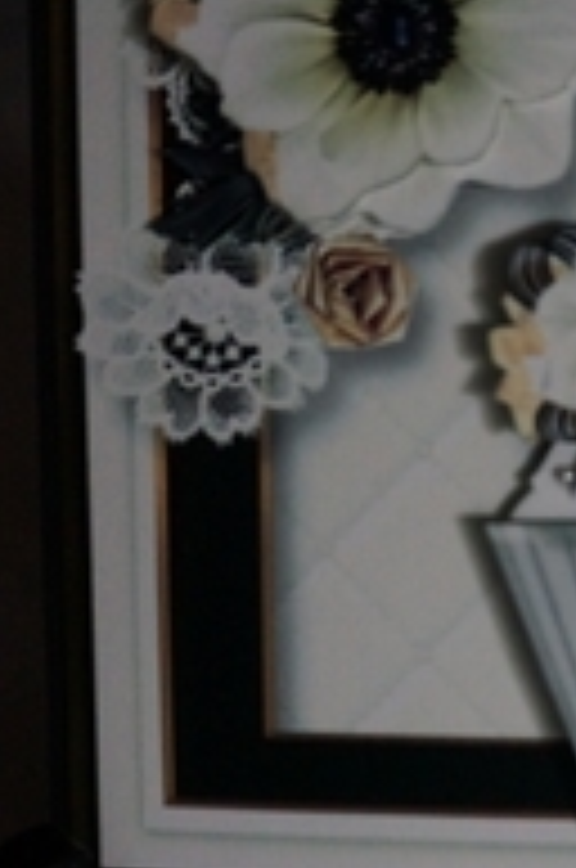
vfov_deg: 35.5
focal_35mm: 56
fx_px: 1349
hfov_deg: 22.7
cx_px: 641
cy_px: 531
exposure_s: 1/160
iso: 2500
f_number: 4
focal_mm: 16
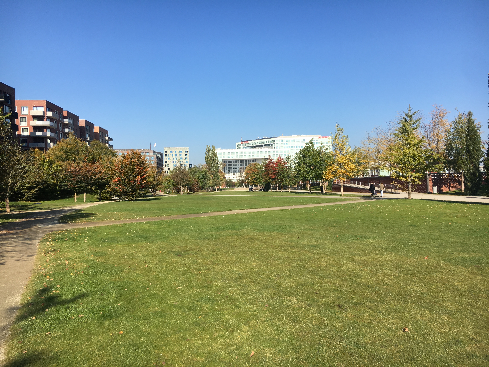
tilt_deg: +0.4
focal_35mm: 29
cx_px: 244
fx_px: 410
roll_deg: +0.2
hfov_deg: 61.7
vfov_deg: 48.2
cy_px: 184
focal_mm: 4.15
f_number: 2.2
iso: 25
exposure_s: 1/1425
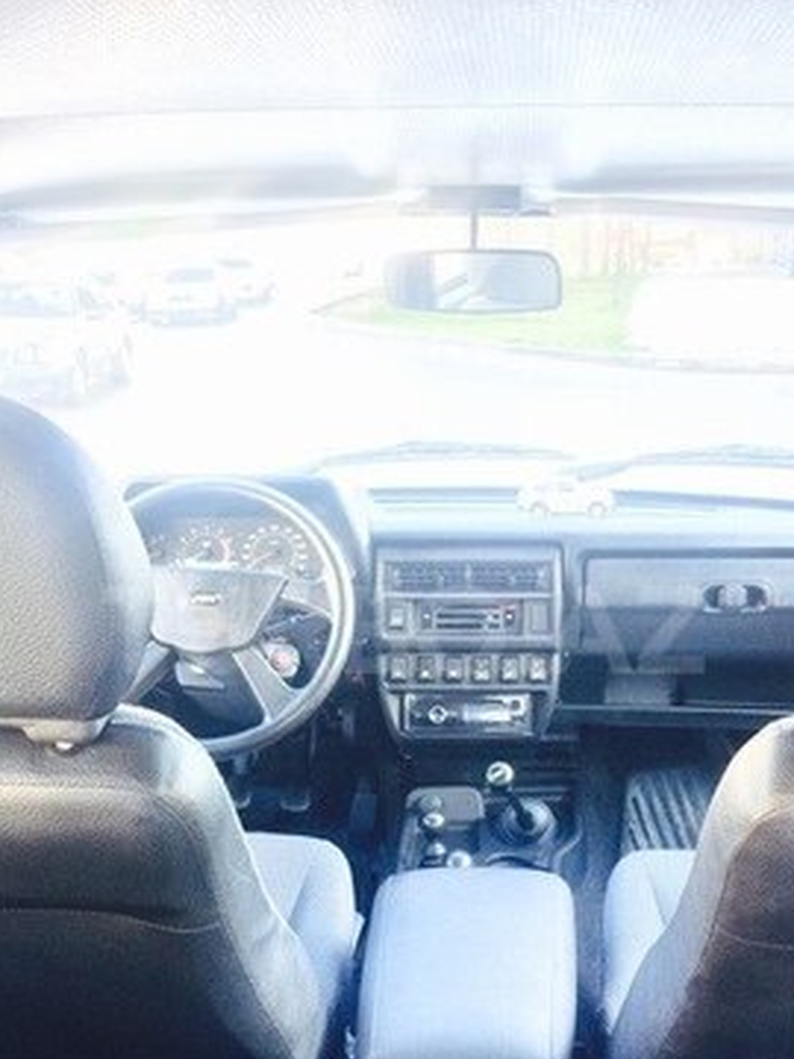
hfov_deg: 36.0
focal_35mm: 40
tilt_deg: -17.5
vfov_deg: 46.6
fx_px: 1223
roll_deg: +4.2
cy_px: 630
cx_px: 403
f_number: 2.2
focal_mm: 4.15
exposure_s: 1/33
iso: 200
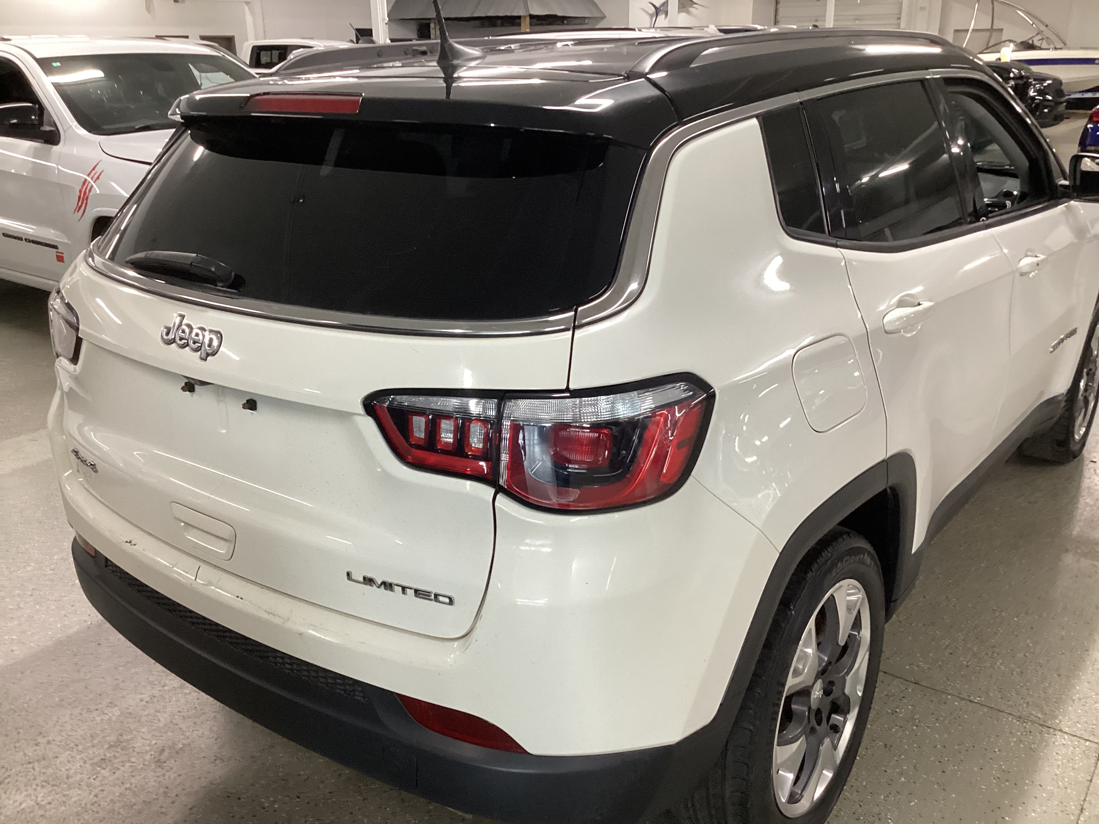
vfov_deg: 45.4
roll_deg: -0.8
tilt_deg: -21.3
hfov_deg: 58.4
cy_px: 412
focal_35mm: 31
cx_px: 550
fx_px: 984
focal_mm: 3.3
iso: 160
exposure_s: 1/50
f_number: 2.4
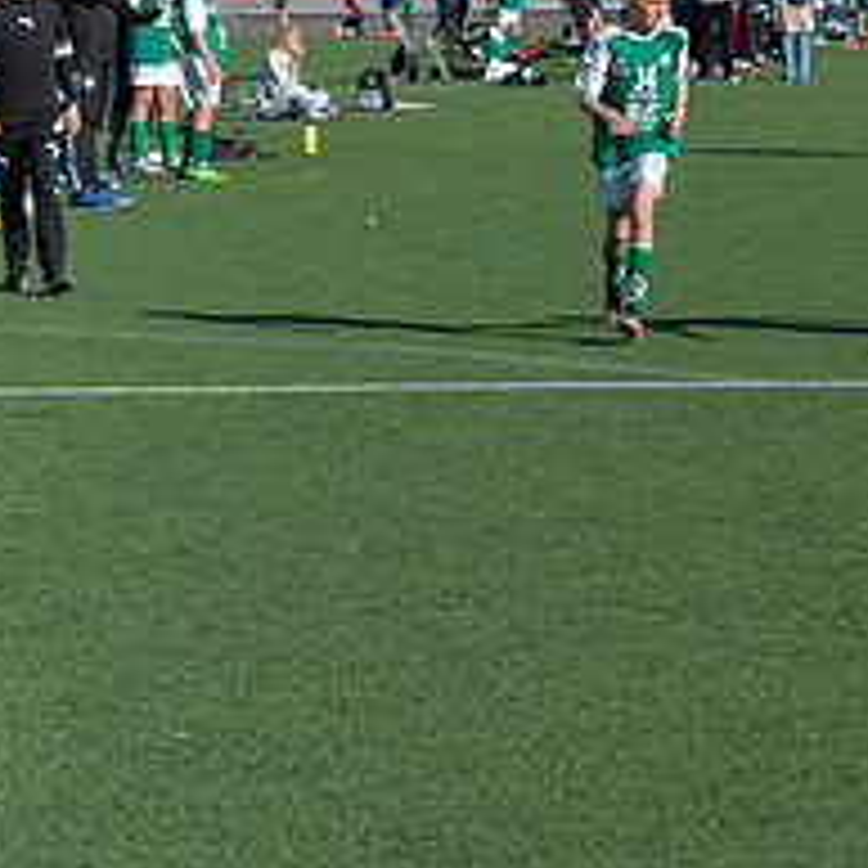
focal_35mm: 179
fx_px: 5078
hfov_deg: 9.6
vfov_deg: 9.8
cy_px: 308
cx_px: 1129
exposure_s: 1/640
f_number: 3.2
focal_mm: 70
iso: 100
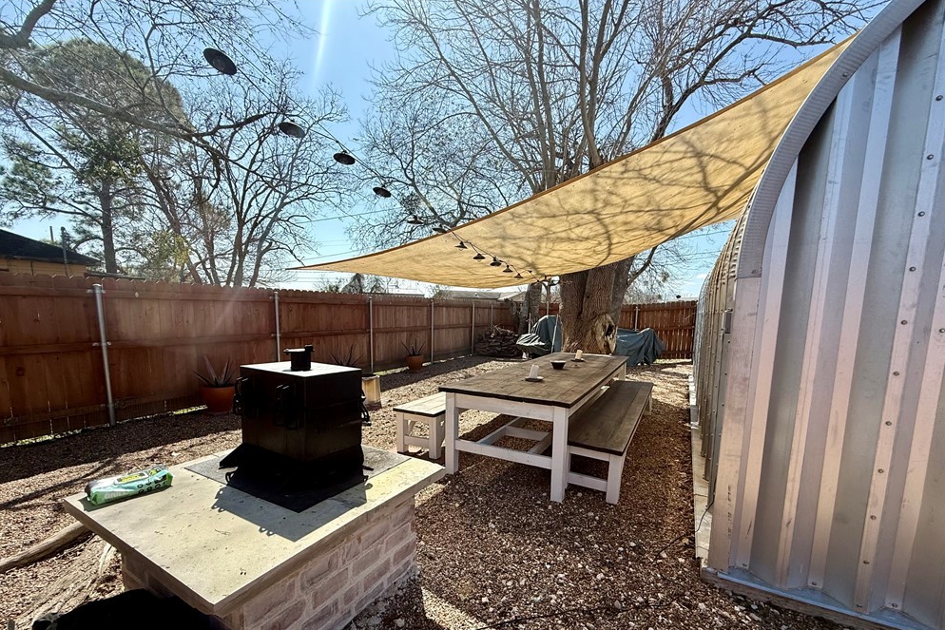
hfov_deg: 100.4
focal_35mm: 15
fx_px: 394
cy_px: 362
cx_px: 480
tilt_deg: -7.4
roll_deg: -1.7
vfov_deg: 76.9
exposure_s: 1/1901
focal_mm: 2.22
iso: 64
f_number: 2.2
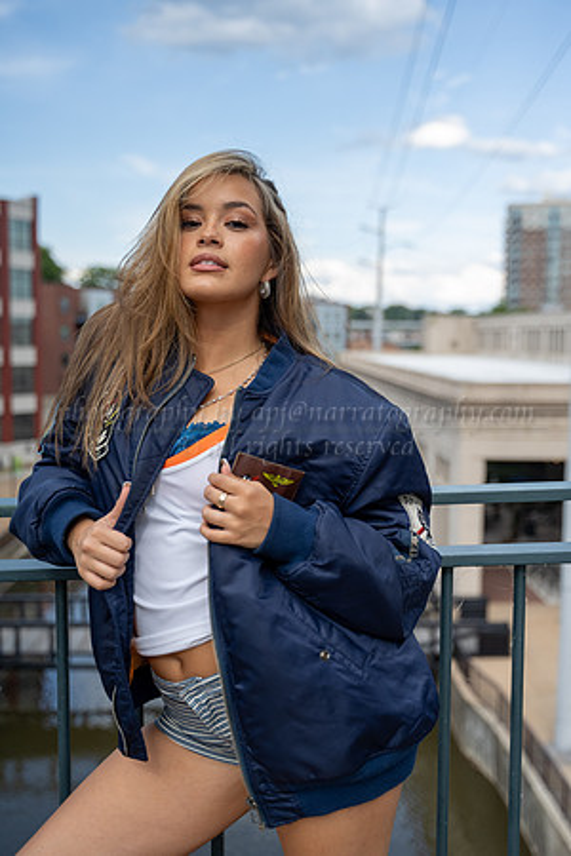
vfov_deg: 47.4
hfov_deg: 32.6
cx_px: 286
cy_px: 428
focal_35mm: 41
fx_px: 975
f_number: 2.8
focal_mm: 41
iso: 400
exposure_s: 1/4000
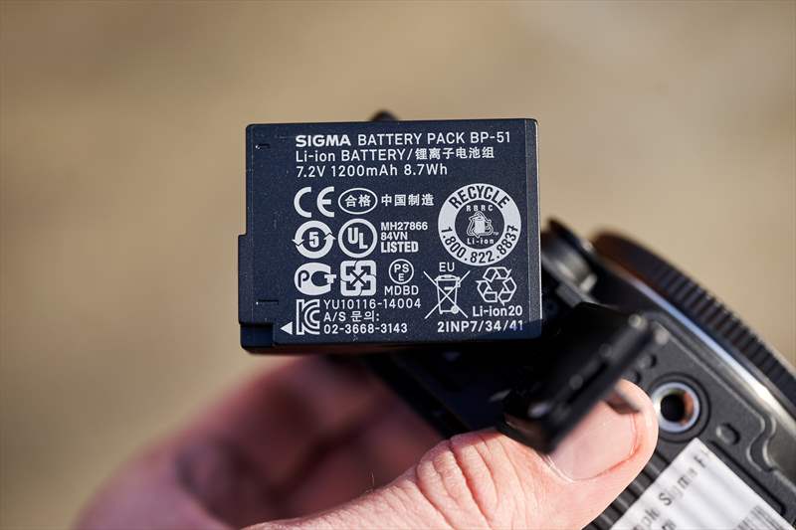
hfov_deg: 28.8
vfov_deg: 19.4
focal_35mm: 70
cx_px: 398
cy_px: 265
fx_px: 1547
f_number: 3.5
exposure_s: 1/640
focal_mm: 70
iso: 200
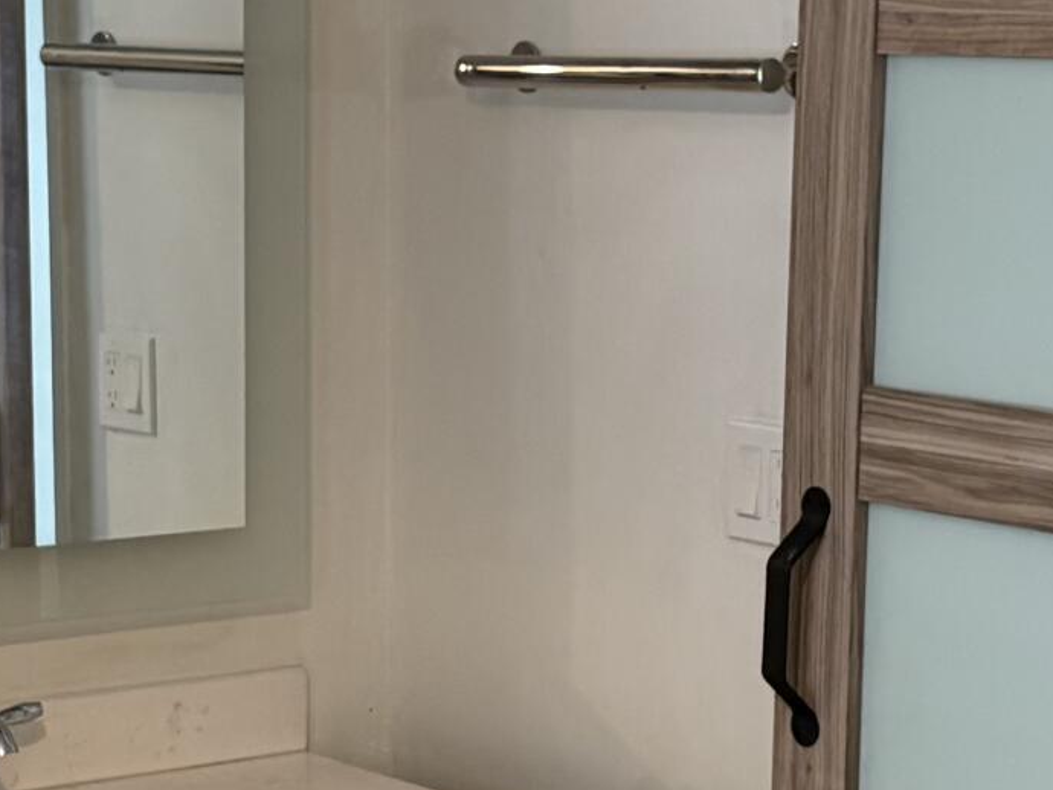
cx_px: 545
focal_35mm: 113
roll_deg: -0.9
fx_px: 3439
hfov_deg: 17.4
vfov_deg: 13.1
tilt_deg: -7.6
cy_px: 470
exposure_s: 1/60
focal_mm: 5.96
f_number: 1.6
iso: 250
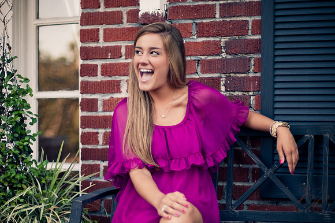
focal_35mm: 50
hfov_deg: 39.6
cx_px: 168
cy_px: 112
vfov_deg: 27.0
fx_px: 465
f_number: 1.4
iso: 250
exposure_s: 1/500
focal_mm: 50
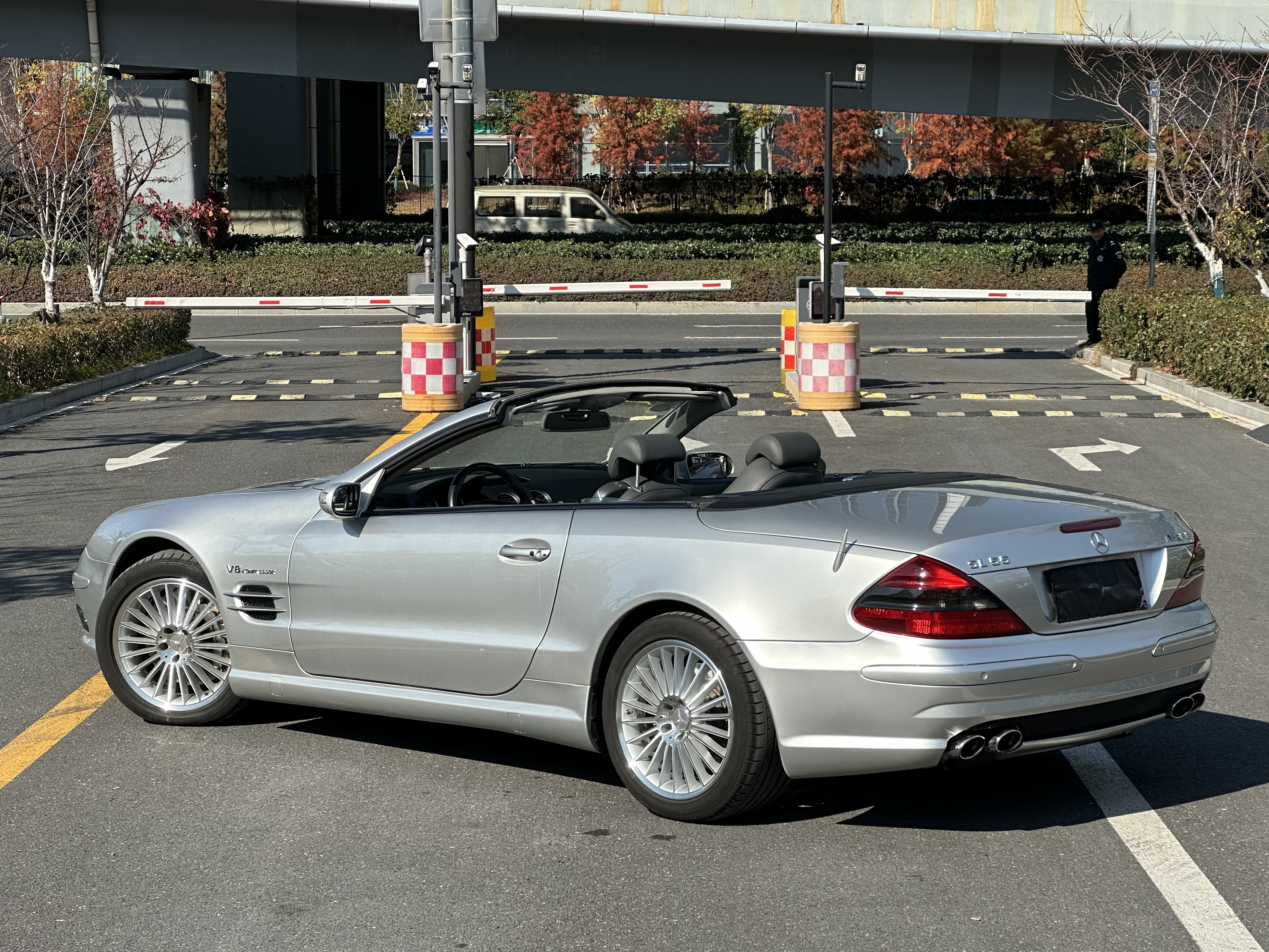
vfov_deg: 19.1
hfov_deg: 25.3
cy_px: 476
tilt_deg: -4.4
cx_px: 634
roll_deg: -0.5
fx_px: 2823
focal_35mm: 77
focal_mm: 9
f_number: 2.8
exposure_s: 1/174
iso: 32
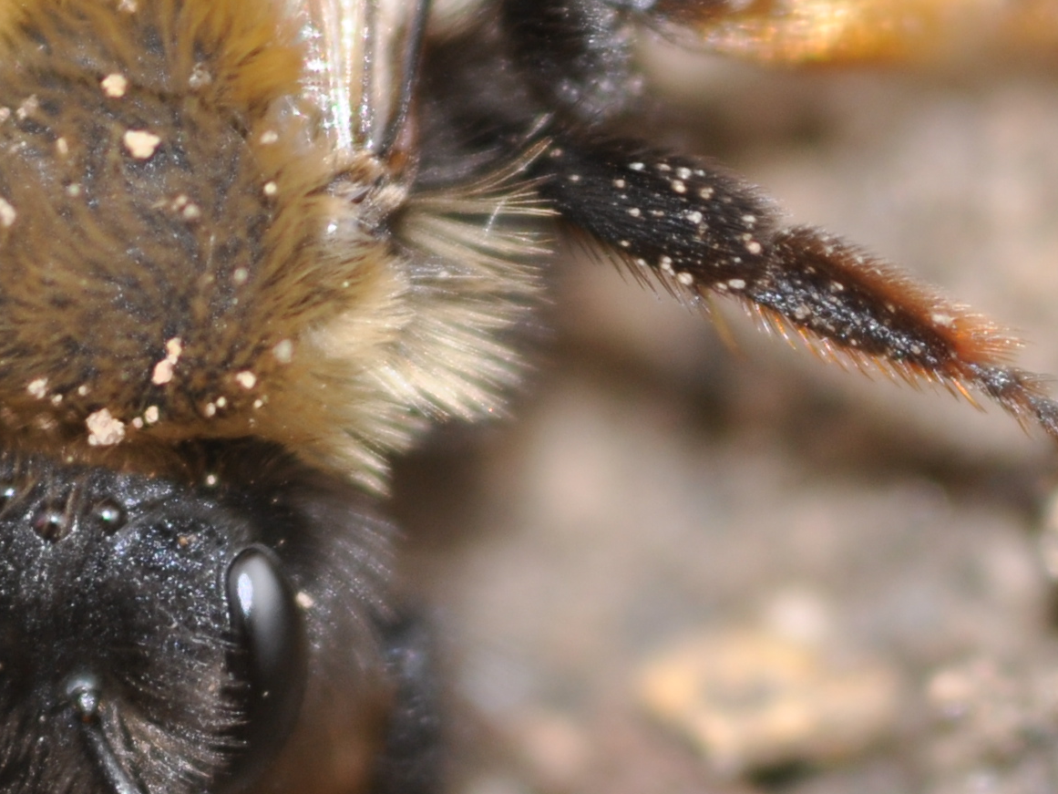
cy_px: 304
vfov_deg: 2.7
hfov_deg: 3.5
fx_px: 17080
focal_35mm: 559
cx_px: 17
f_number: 8
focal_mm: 105
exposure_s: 1/200
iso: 200
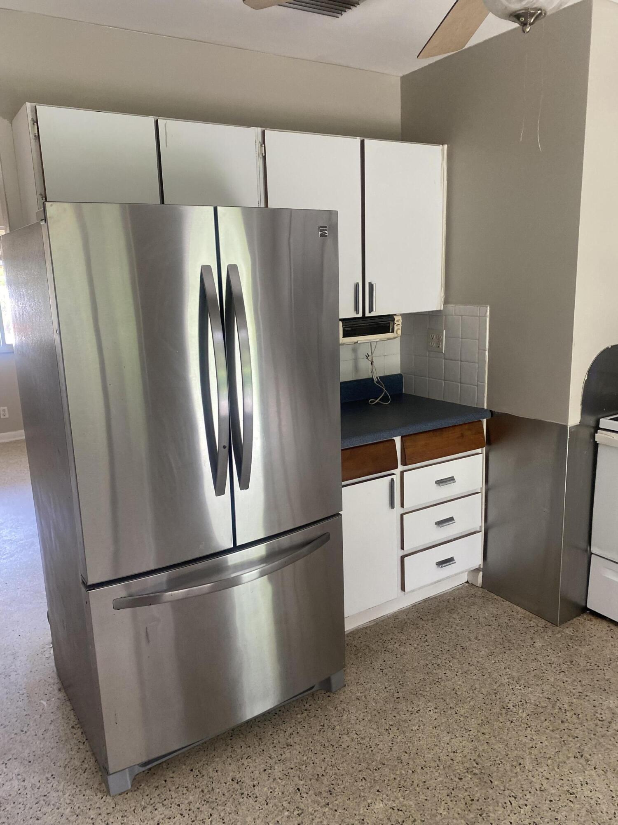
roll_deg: +2.7
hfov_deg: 53.1
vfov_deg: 67.3
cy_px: 412
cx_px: 309
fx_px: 619
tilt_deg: -11.4
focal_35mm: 26
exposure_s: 1/60
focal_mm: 4.25
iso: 250
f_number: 1.8
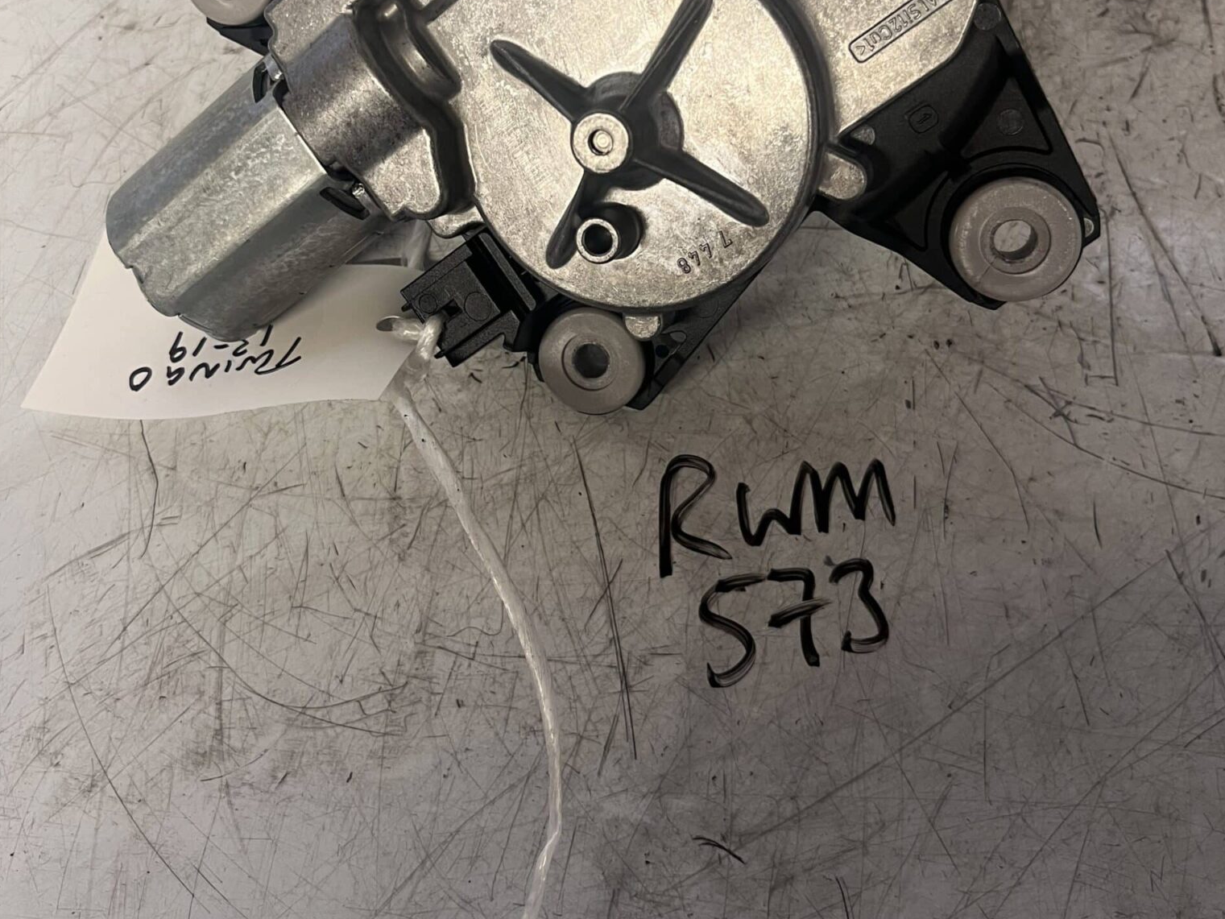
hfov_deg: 52.6
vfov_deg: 40.0
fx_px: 1239
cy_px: 275
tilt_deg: -67.3
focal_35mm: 35
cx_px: 610
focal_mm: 5.1
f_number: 1.6
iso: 100
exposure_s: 1/50
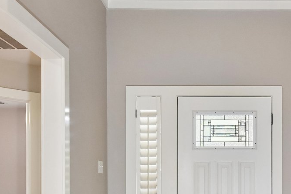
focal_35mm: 46
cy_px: 177
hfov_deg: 41.8
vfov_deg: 28.1
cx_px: 207
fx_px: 372
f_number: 8
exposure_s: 1/15
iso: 1400
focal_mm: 15
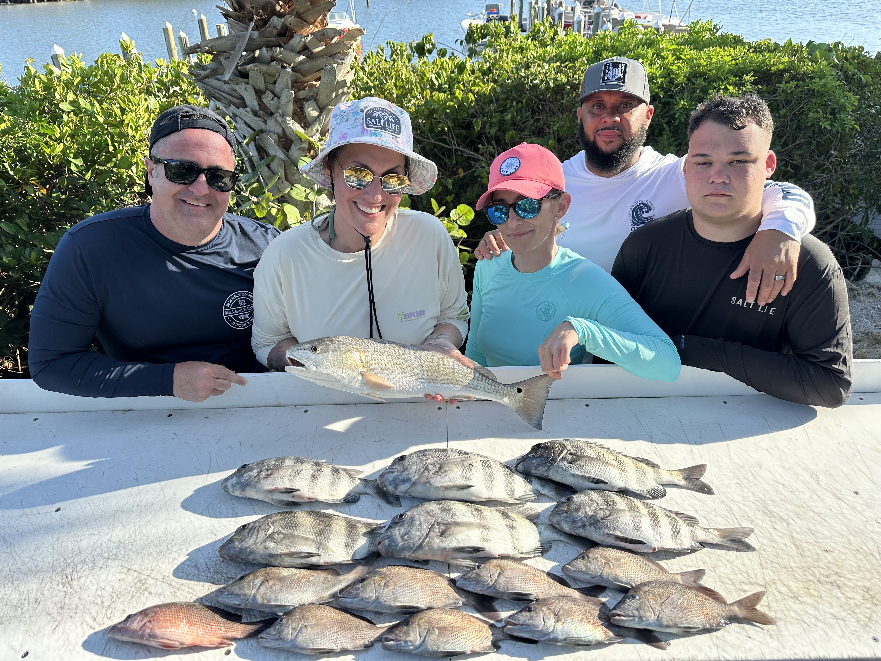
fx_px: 611
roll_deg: +1.2
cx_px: 440
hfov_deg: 71.6
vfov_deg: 56.8
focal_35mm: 24
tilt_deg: -30.4
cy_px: 330
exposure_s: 1/1183
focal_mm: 6.86
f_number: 1.78
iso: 80
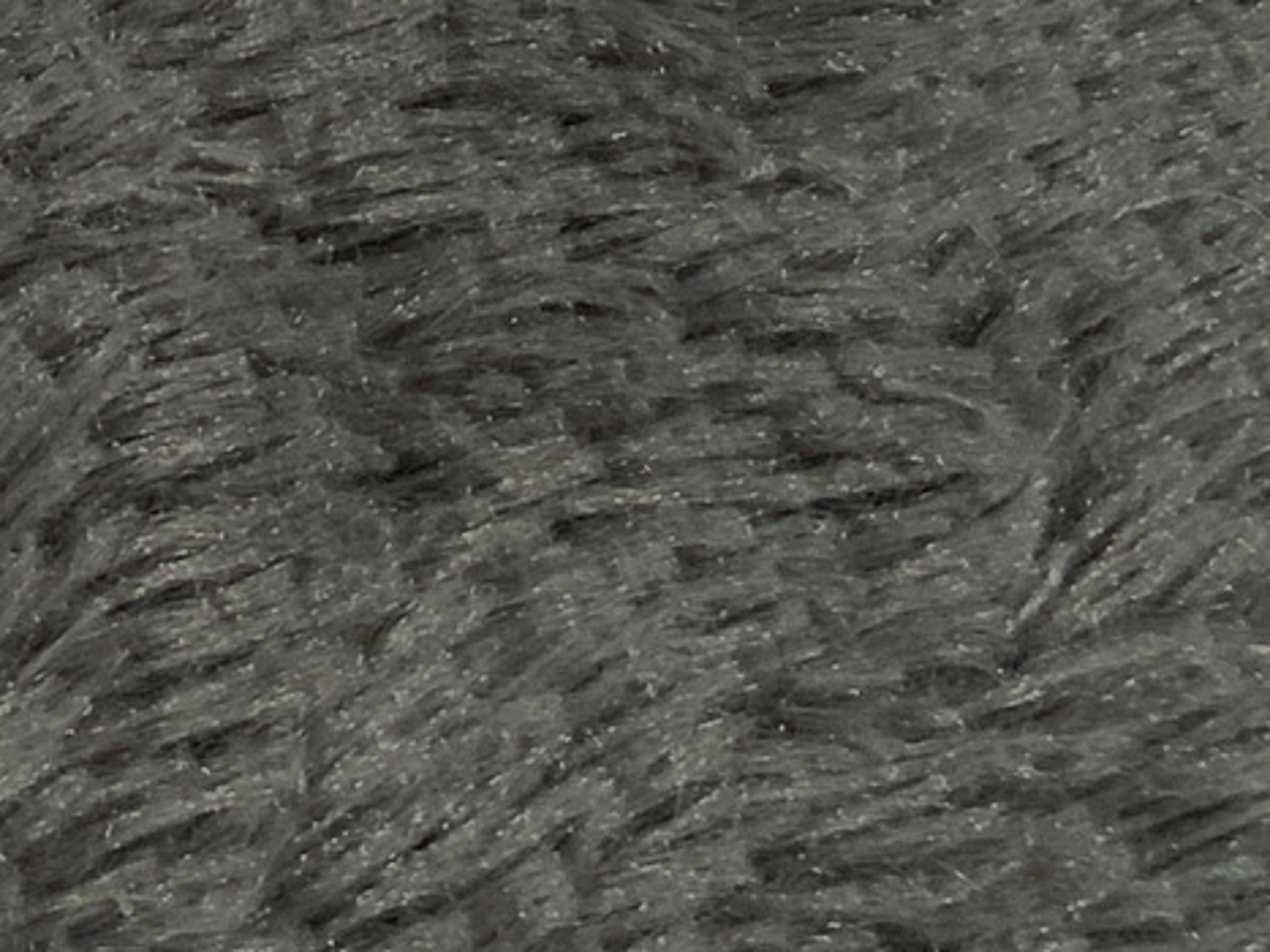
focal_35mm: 159
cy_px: -1300
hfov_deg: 11.9
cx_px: -560
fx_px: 5832
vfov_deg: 8.5
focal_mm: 3
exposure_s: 1/104
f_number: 1.8
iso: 25
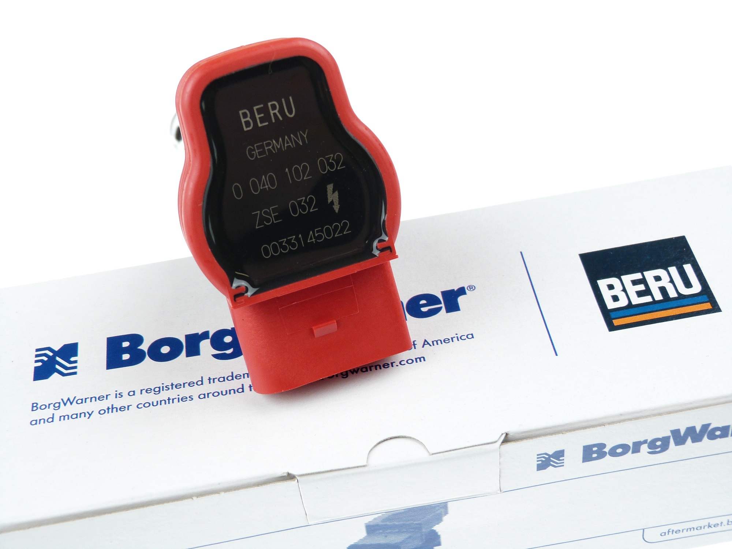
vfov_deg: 26.1
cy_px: 274
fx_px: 1184
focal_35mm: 56
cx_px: 366
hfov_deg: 34.3
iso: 100
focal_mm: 10
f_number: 3.2
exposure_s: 1/80
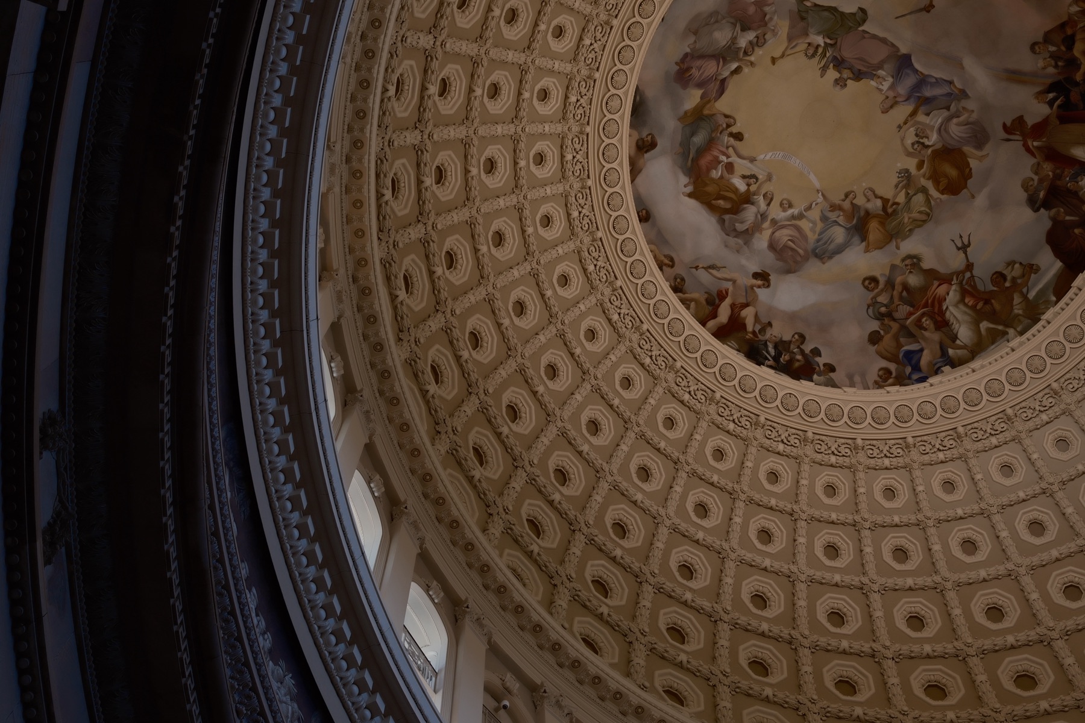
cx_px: 542
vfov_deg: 37.9
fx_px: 1055
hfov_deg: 54.4
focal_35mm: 35
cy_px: 362
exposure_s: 1/85
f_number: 3.6
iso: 125
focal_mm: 23
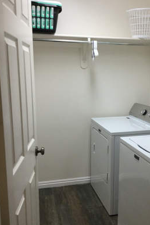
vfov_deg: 48.4
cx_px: 98
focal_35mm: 40
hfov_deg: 33.2
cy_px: 126
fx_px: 250
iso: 32
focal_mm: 3.3
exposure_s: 1/30
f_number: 2.4
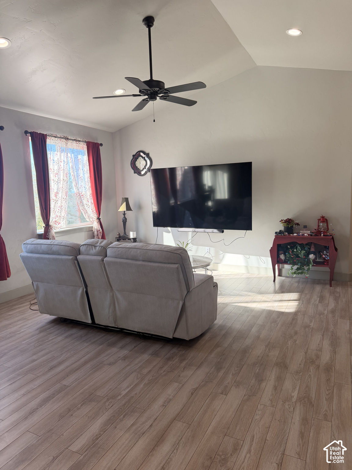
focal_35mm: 24
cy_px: 235
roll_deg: +1.9
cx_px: 176
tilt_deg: -5.9
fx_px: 325
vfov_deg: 71.6
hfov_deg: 56.8
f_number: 1.78
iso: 125
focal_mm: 6.76
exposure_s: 1/199
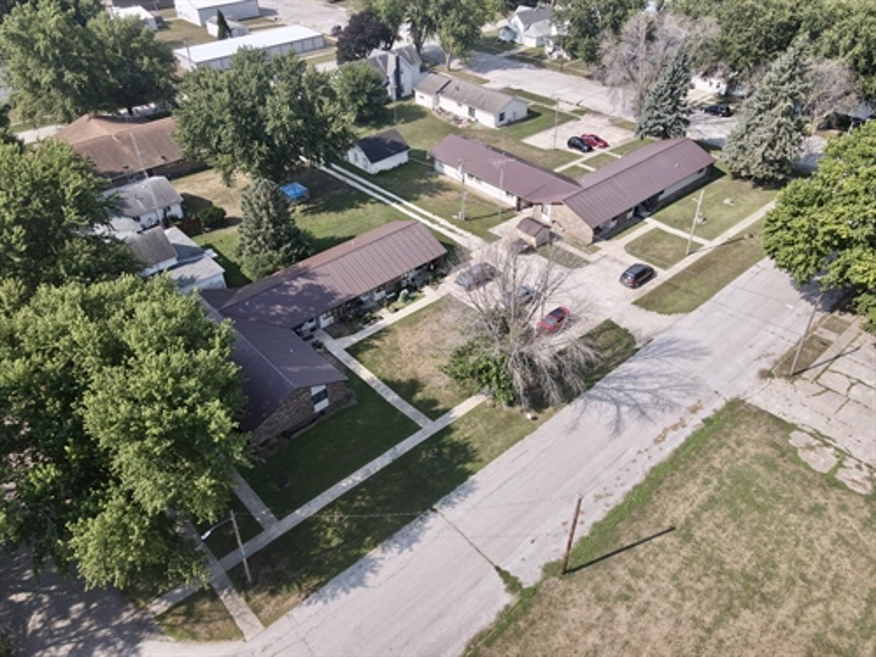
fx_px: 607
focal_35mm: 24
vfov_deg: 56.8
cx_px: 438
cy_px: 328
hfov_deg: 71.6
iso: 100
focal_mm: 4.5
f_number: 2.8
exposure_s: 1/25
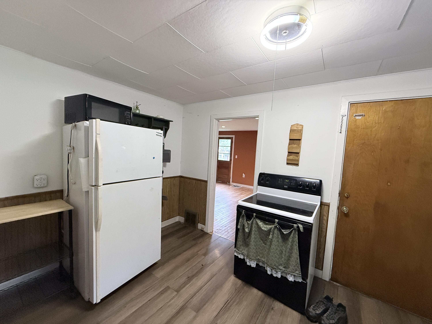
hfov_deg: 102.1
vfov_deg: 85.7
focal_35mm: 14
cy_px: 162
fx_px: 175
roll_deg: -3.3
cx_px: 216
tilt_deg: -3.9
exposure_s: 1/60
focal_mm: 2.22
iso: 500
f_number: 2.2
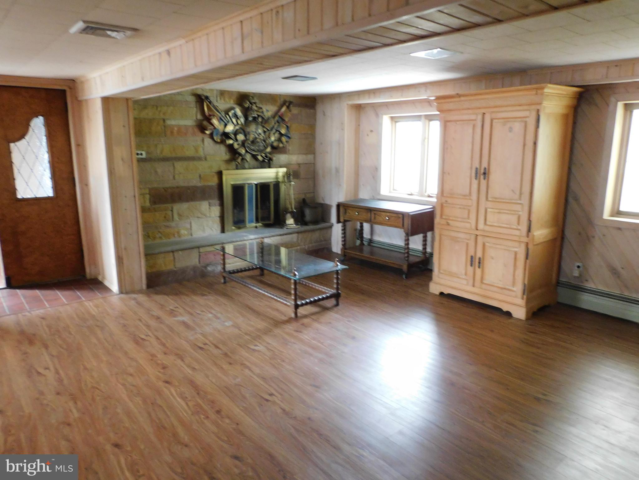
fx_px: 443
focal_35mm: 24
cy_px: 240
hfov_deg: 71.6
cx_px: 320
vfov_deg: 56.8
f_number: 3.3
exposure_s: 1/10
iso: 400
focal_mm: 4.3
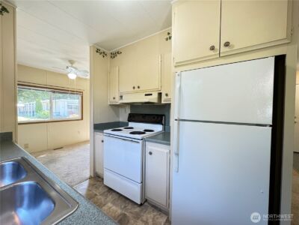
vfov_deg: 85.7
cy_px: 112
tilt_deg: -1.3
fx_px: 121
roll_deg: -0.5
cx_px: 150
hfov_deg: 102.1
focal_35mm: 14
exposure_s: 1/41
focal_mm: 2.22
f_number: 2.2
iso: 250
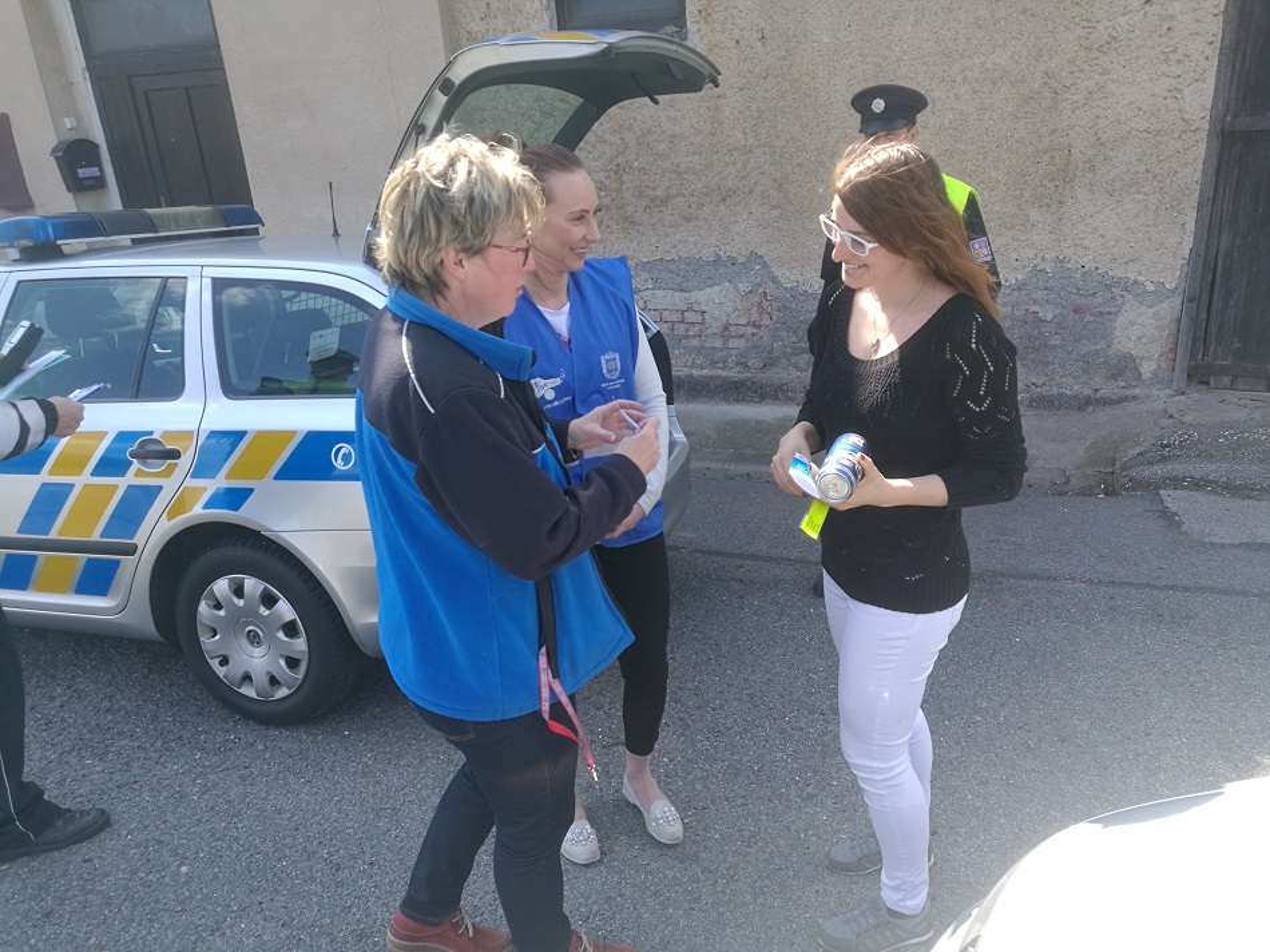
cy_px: 476
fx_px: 990
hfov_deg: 65.3
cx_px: 635
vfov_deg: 51.3
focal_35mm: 27
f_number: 2.2
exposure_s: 1/246
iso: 50
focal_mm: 4.5
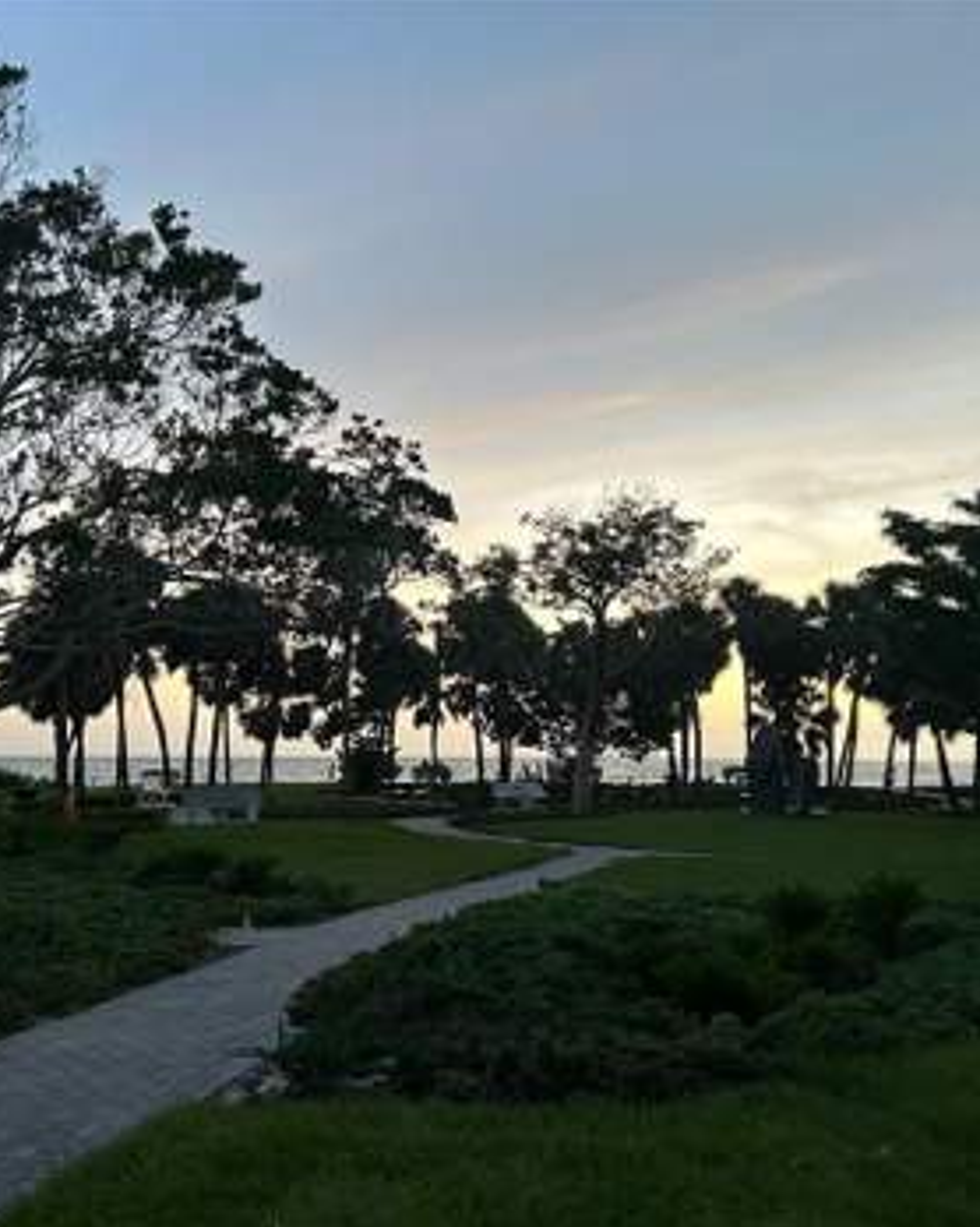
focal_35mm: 35
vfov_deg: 51.6
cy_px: 631
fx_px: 1270
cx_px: 543
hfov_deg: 42.1
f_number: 1.5
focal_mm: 5.7
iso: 320
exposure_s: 1/60
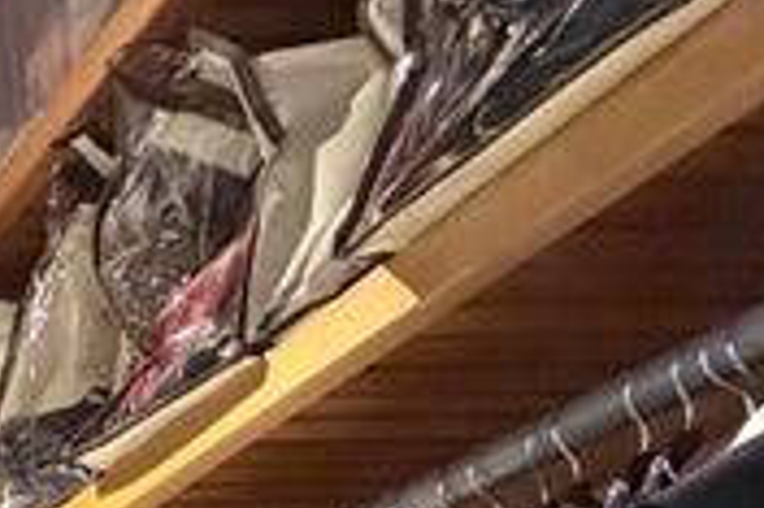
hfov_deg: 22.9
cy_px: 1020
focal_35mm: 53
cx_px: -577
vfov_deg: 17.7
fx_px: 1124
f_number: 2.2
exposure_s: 1/60
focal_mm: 2.22
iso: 1000
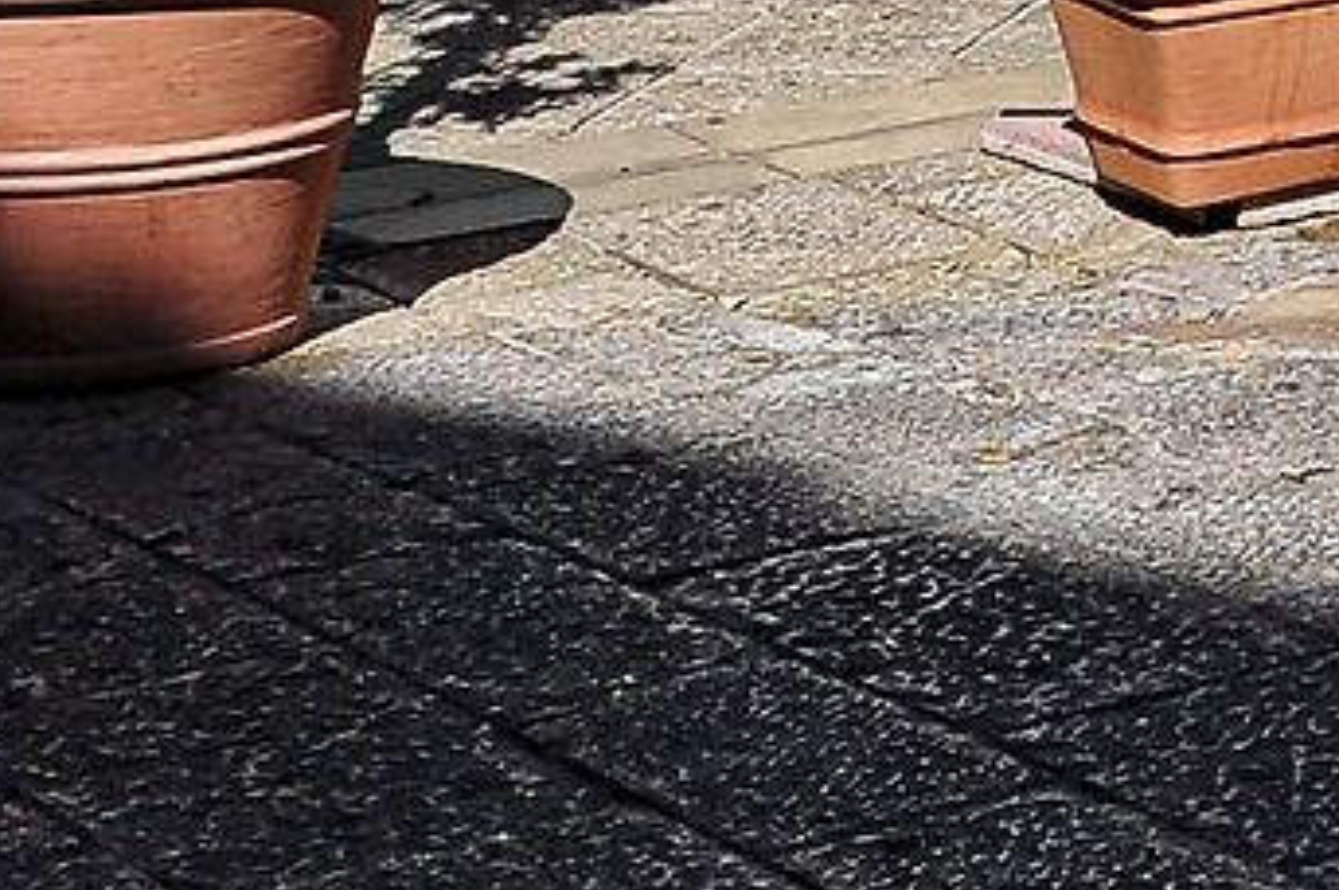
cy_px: -1153
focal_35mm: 140
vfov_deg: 8.9
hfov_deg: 12.1
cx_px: 3100
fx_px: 5202
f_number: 6.3
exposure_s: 1/1250
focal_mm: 20
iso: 200
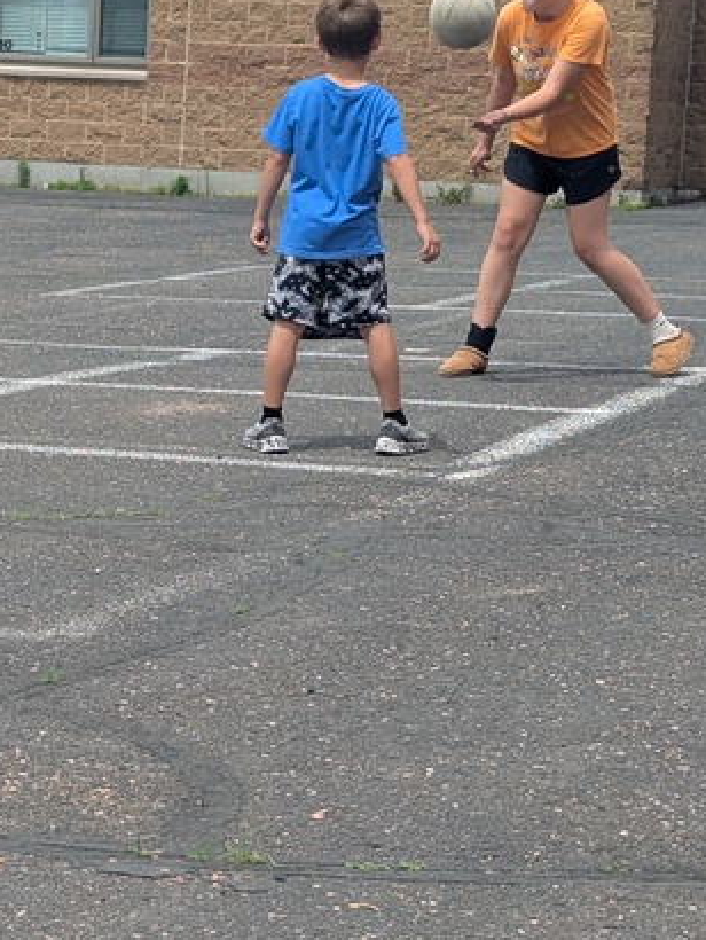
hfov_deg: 12.2
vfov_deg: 16.4
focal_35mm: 120
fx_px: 3260
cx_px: 33
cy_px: 594
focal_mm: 6.81
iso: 47
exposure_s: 1/2232
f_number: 1.85
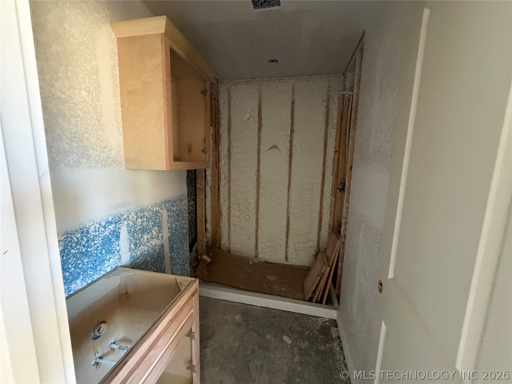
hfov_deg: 102.1
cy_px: 192
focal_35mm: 14
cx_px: 256
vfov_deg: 85.7
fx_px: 207
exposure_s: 1/60
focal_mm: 2.22
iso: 800
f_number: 2.2
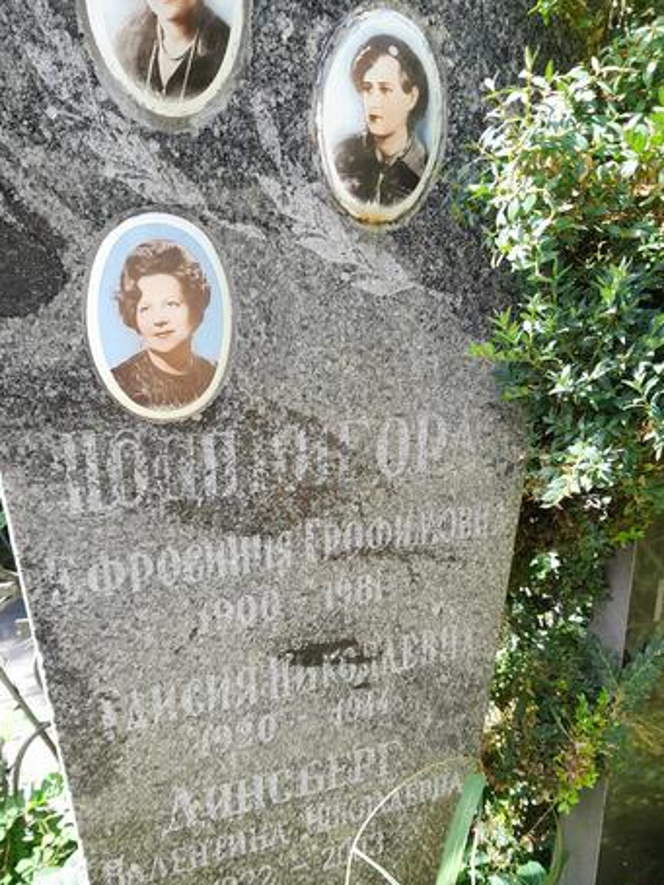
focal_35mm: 33
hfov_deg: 42.9
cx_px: 341
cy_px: 486
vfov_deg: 55.3
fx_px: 844
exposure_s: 1/100
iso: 20
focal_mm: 4.6
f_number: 2
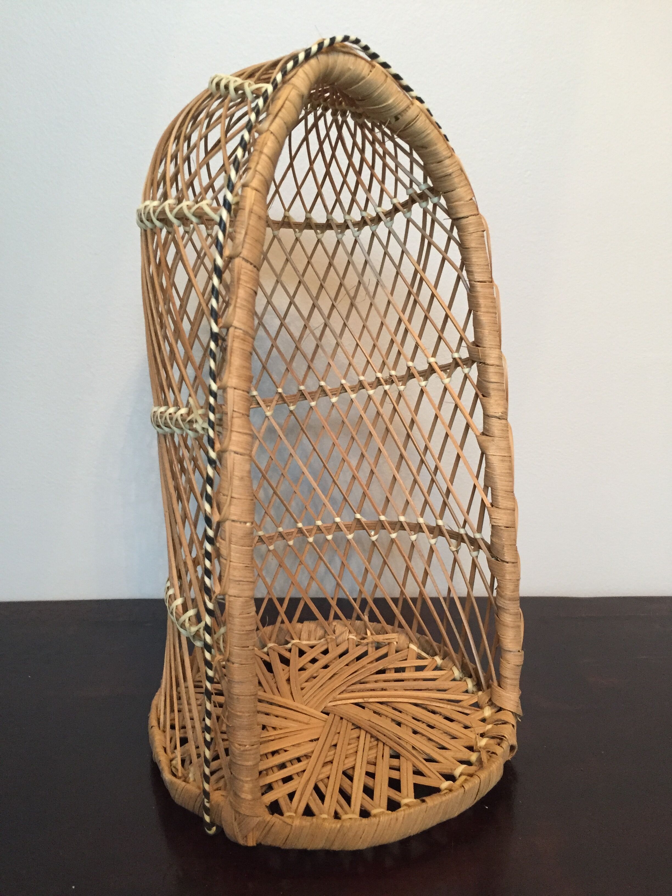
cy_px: 448
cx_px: 336
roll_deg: +0.1
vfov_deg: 61.7
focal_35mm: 29
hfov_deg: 48.2
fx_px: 751
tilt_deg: -13.4
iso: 250
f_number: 2.2
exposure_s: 1/20
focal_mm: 4.15
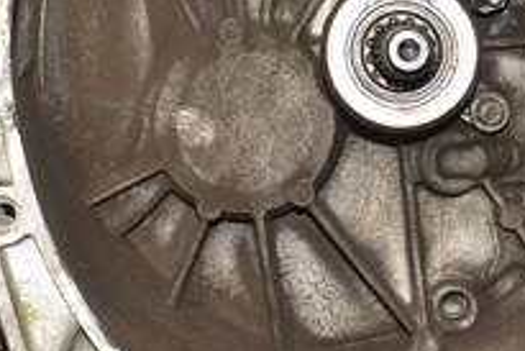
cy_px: 49
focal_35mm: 131
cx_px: 295
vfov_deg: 10.4
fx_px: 1912
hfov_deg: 15.6
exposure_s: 1/60
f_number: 5
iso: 800
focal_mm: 28
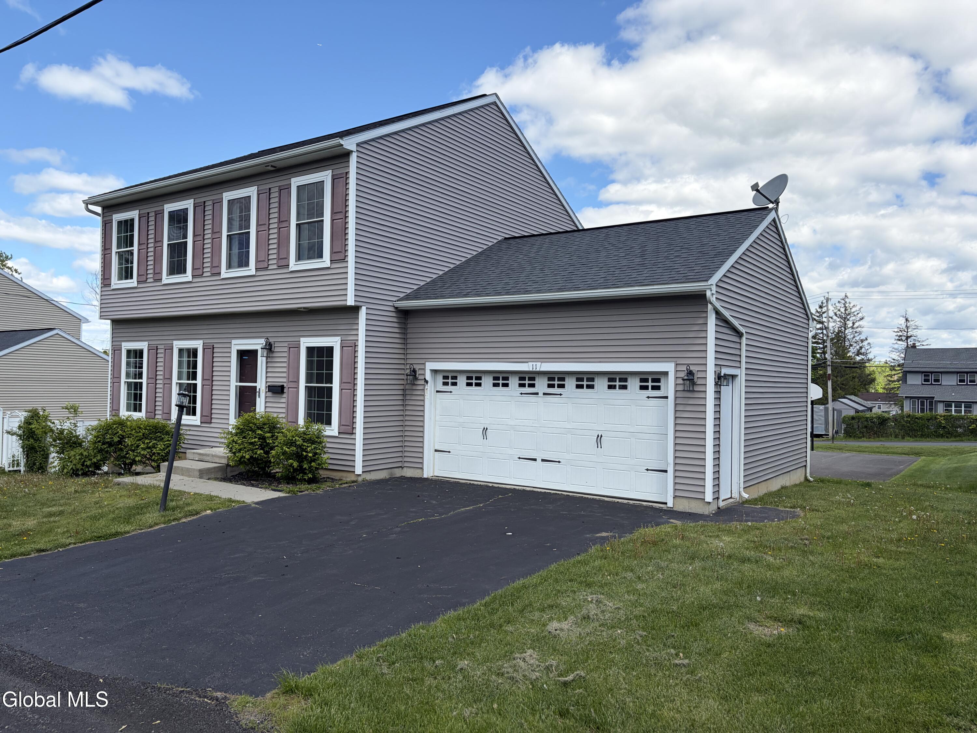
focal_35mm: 26
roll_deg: -0.5
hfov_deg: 67.3
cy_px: 366
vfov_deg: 53.1
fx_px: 734
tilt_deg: +2.0
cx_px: 488
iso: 50
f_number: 1.6
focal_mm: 5.96
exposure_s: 1/2283
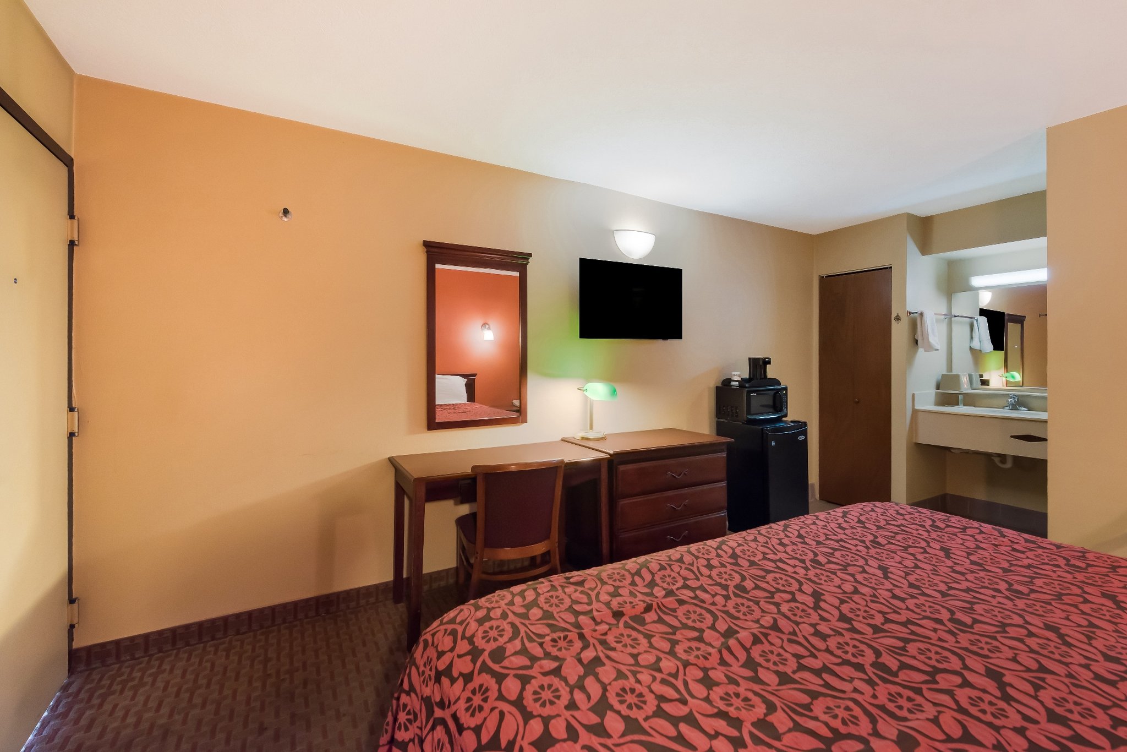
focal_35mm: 15
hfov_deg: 100.4
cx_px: 564
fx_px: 470
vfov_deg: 77.3
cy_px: 376
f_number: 8
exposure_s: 1/8
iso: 500
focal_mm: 15
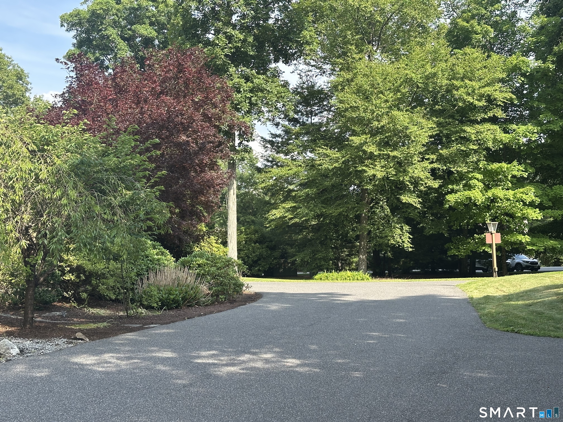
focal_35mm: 48
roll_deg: -0.2
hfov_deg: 39.7
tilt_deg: +3.7
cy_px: 211
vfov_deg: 30.3
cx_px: 282
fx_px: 781
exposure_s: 1/830
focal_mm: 6.86
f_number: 1.78
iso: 64
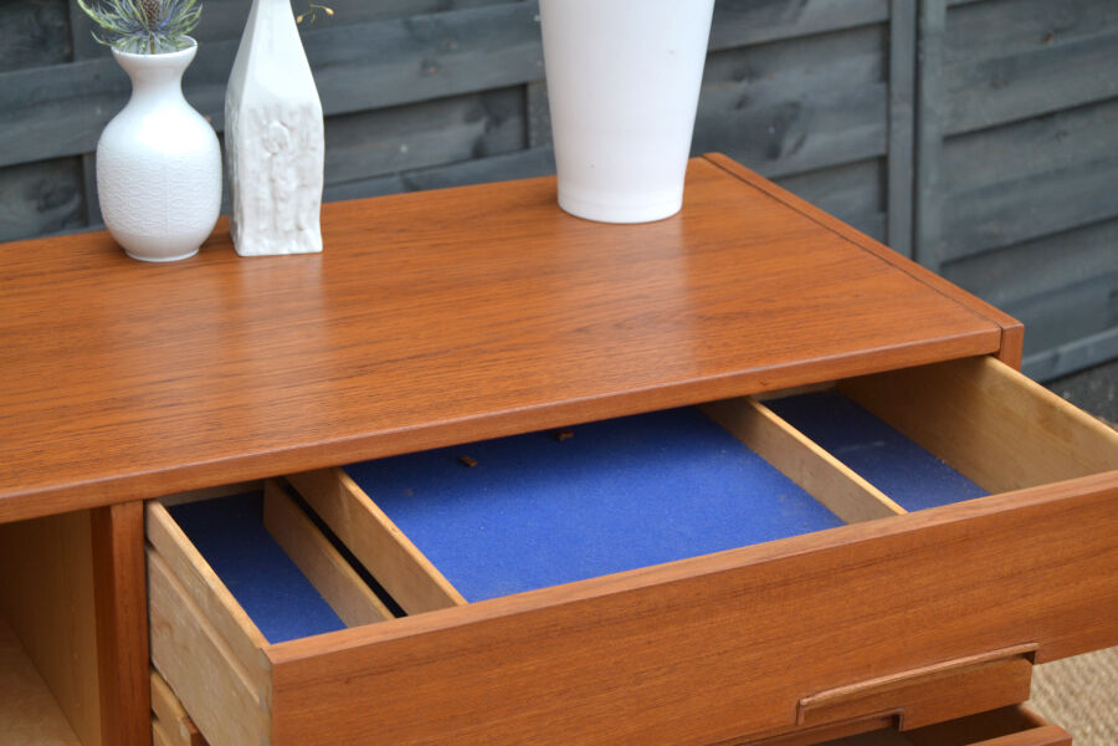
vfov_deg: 16.6
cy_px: 373
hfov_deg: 24.6
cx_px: 559
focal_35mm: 82
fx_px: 2562
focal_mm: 55
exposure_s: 1/125
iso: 320
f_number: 5.6
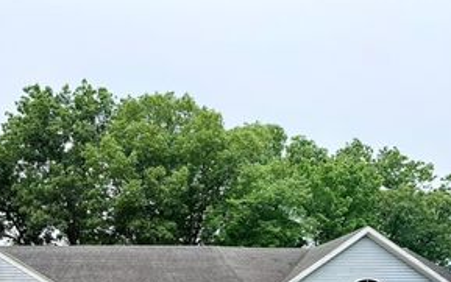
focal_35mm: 44
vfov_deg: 27.5
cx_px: 140
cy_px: 283
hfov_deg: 44.4
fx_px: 541
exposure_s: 1/1437
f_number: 1.78
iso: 80
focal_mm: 6.76
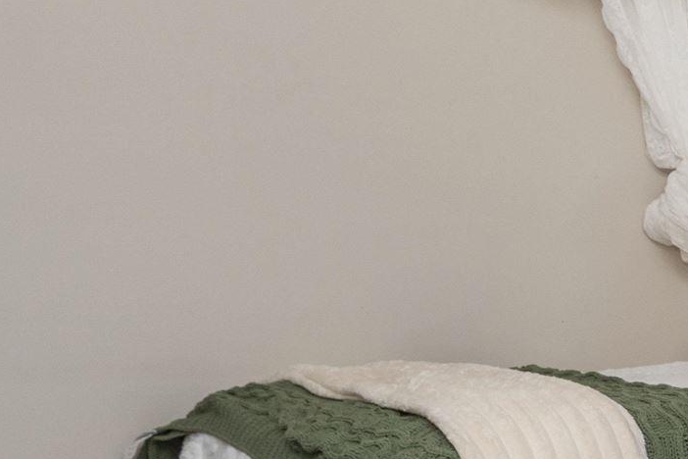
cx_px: 1251
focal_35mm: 72
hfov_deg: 20.0
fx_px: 1379
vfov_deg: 18.9
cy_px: 266
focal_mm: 16.5
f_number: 8
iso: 500
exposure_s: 1/250
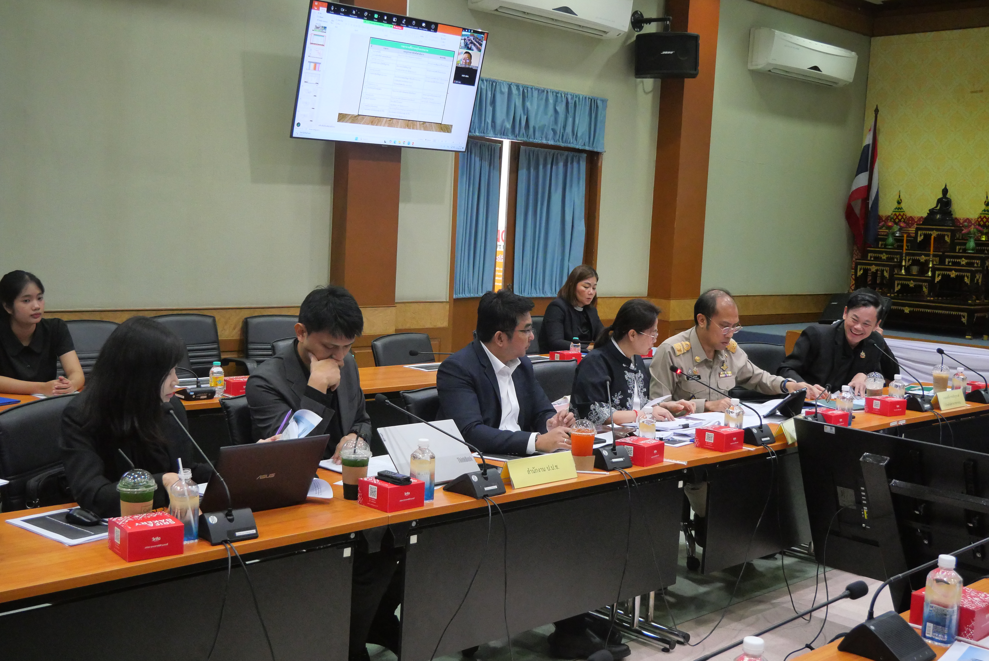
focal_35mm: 37
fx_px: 1017
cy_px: 330
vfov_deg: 36.0
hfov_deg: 51.9
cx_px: 494
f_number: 4.5
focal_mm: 18
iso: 3200
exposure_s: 1/125
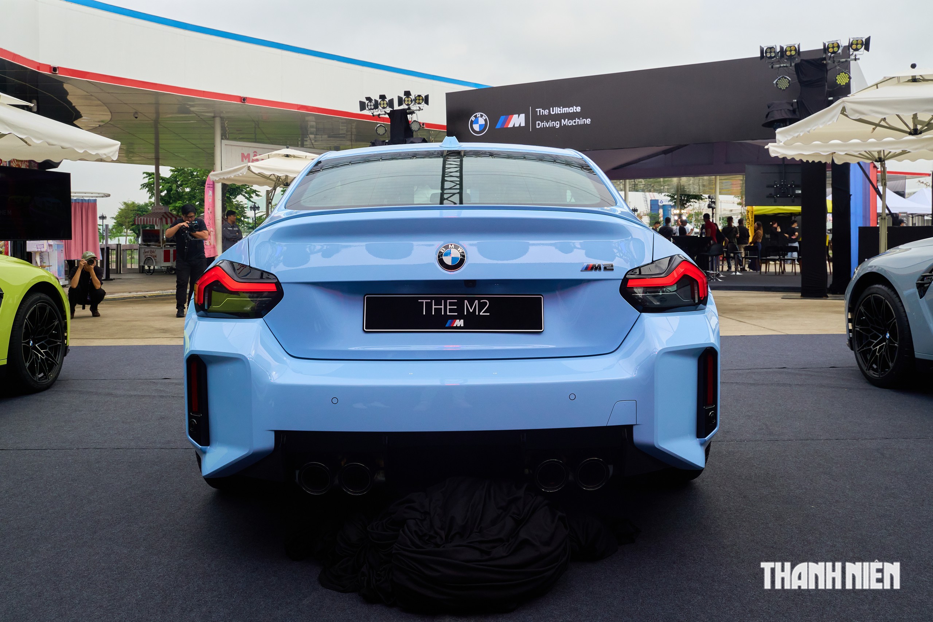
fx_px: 777
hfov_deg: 61.9
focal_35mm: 30
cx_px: 466
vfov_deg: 43.6
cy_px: 311
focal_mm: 20
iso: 640
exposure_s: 1/1000
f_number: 7.1
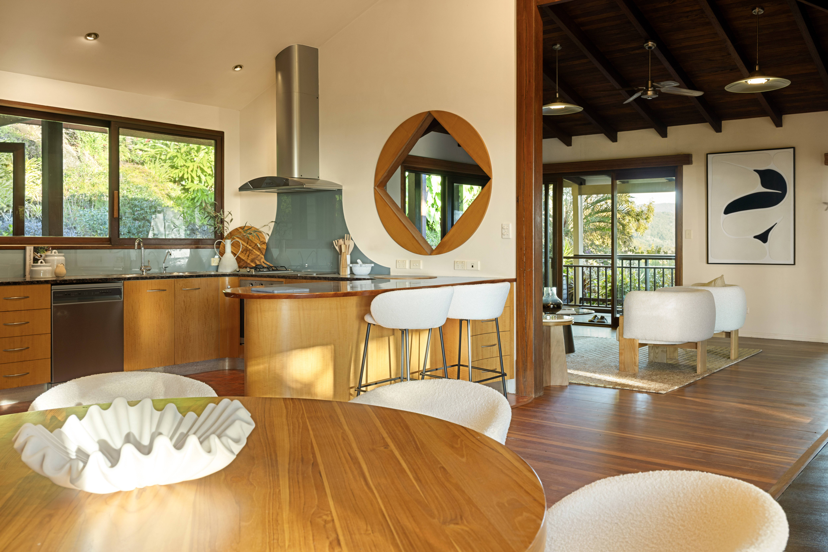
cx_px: 414
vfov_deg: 41.1
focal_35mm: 32
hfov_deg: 58.7
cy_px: 276
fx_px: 736
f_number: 8
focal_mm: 32
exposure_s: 1/2
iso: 200
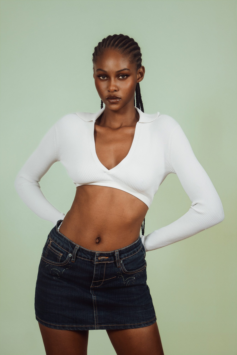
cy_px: 178
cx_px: 118
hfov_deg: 26.0
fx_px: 513
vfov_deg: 38.2
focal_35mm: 52
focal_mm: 35
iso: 100
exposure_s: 1/125
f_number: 4.5
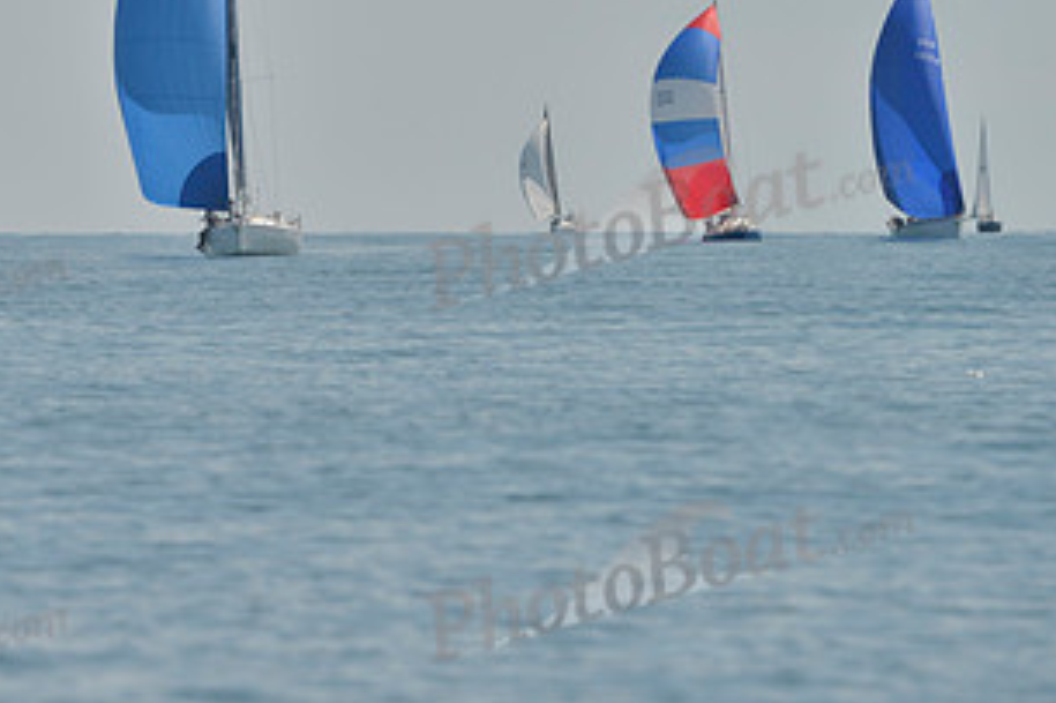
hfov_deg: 2.7
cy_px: 88
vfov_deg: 1.8
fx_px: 22310
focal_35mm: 761
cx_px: 249
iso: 280
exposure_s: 1/1600
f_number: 8
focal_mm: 400
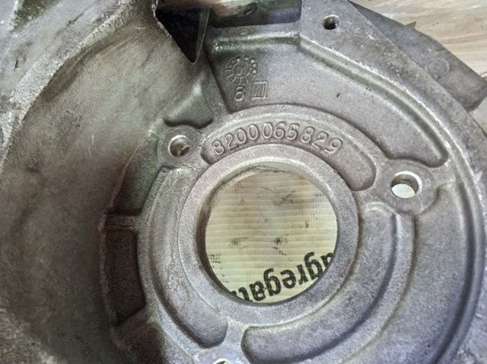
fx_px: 394
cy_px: 182
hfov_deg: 63.5
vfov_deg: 49.7
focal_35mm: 28
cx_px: 244
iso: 802
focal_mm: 3.43
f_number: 2.2
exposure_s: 1/16.7
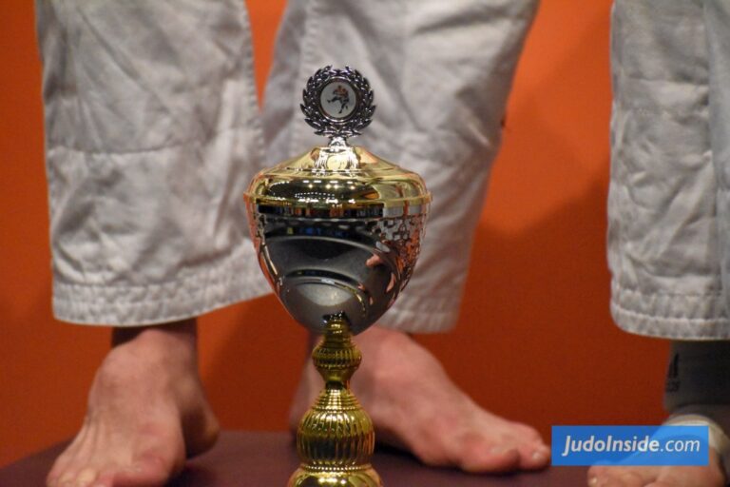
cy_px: 244
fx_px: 7299
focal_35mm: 360
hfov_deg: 5.7
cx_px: 365
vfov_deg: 3.8
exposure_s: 1/500
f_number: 7.1
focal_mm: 240
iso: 12800
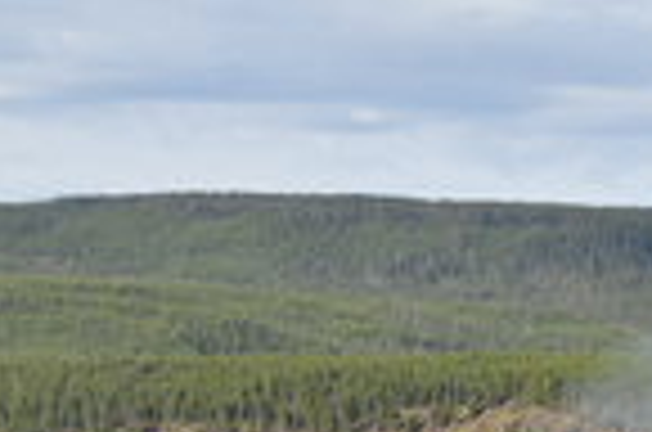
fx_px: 5241
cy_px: 763
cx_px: -189
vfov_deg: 4.7
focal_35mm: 290
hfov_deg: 7.1
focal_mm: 75
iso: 110
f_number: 11
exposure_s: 1/80
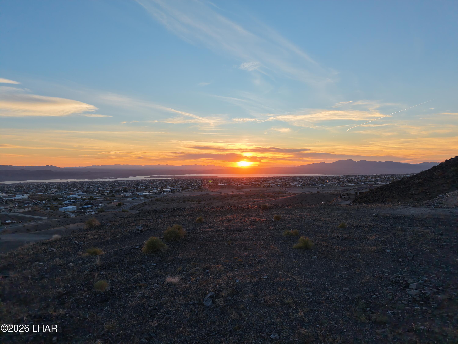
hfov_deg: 71.6
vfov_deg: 56.8
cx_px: 229
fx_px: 318
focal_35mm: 24
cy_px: 172
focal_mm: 8.67
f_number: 1.8
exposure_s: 1/500
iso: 100
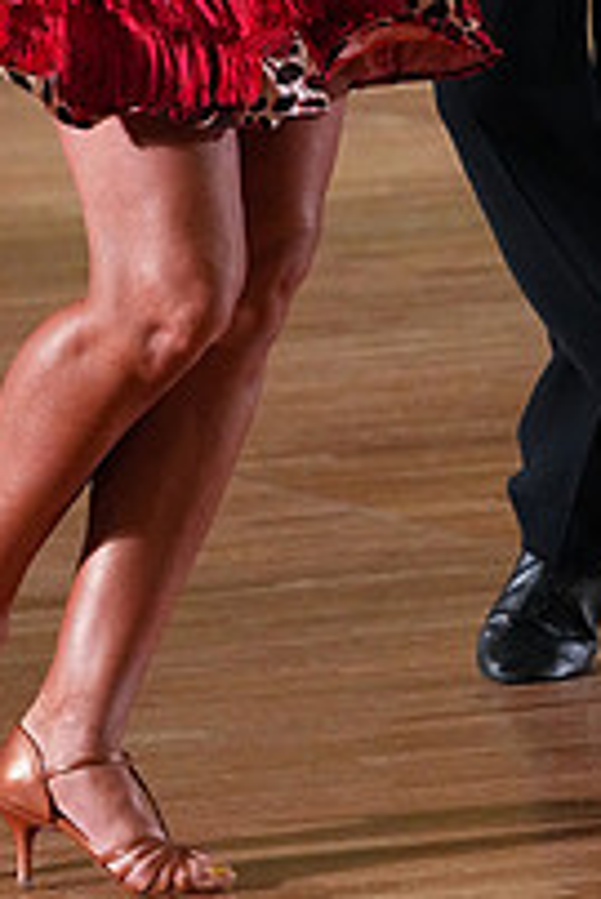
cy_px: -298
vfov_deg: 5.7
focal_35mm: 356
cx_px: 131
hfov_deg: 3.9
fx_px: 8899
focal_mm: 124
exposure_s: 1/400
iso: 8000
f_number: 5.6
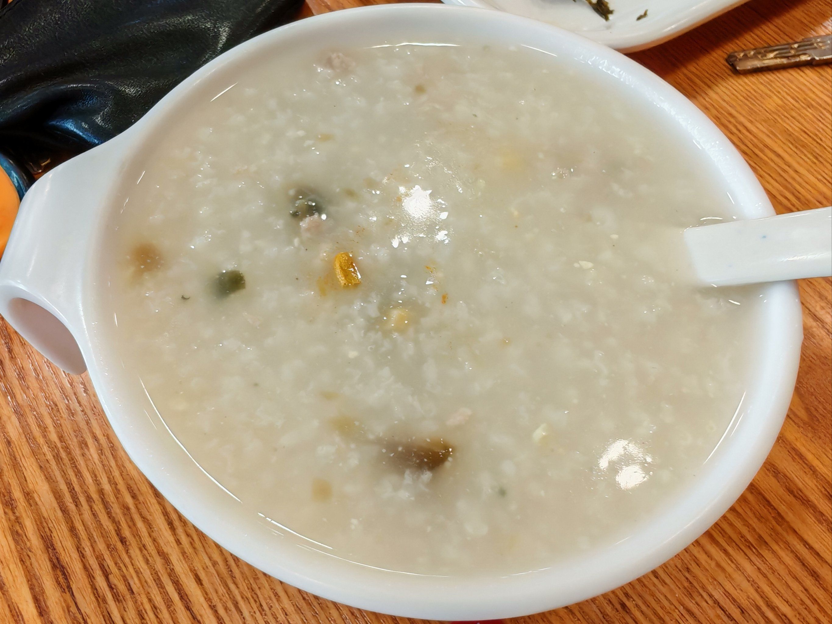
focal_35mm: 27
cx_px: 416
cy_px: 312
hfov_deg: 65.3
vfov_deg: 51.4
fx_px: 649
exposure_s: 1/50
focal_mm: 1.96
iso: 160
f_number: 2.2
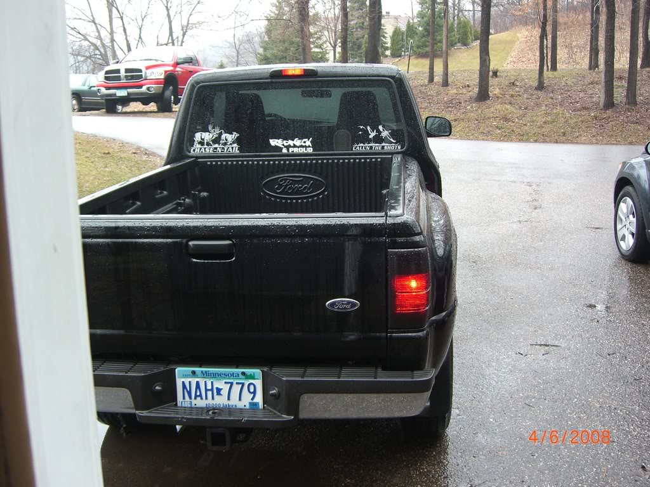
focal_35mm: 38
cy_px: 244
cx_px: 325
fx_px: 714
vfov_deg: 37.7
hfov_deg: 49.0
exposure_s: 1/100
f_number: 2.8
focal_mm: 7.9
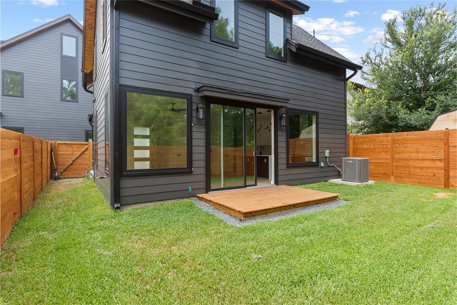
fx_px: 241
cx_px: 228
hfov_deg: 86.9
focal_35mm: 19
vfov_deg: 64.5
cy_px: 152
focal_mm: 19
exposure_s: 1/50
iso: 400
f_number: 8
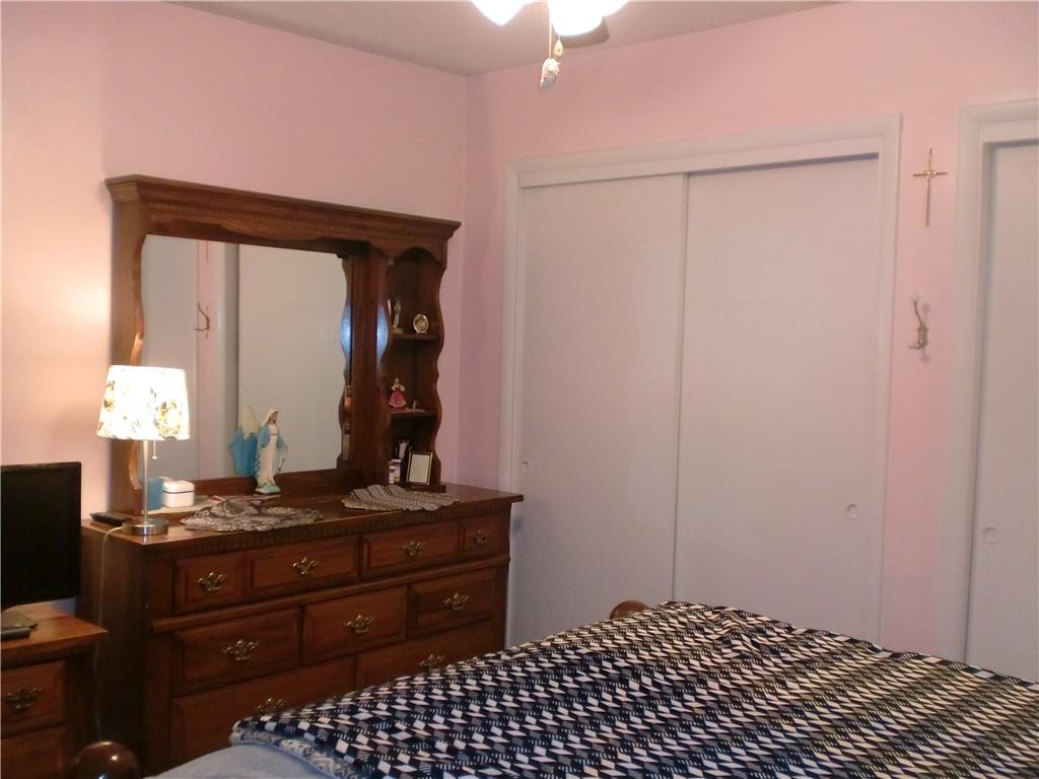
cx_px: 520
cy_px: 390
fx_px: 1051
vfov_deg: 40.7
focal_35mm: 35
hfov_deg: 52.6
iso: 400
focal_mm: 6.3
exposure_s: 1/30
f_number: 3.1
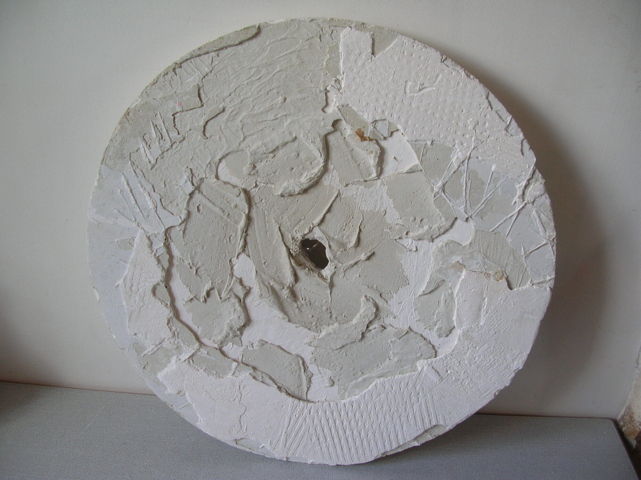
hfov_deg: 52.7
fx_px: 648
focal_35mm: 35
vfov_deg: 40.7
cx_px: 320
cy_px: 240
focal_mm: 5.8
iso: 50
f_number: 2.8
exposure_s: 1/25.2
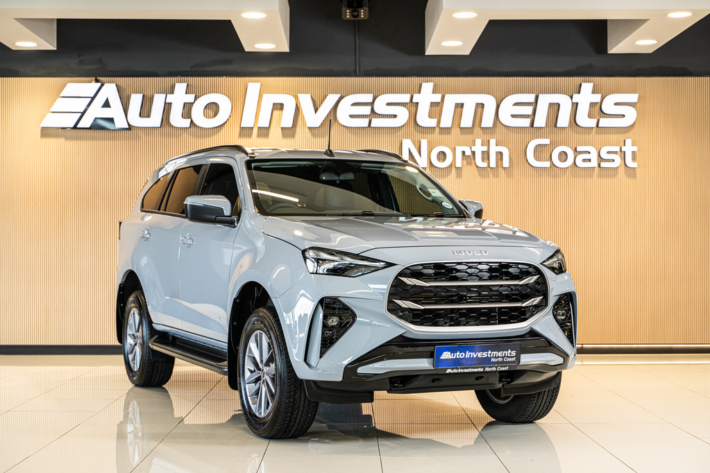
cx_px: 355
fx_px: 1203
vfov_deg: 22.3
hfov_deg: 32.9
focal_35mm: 61
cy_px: 236
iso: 640
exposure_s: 1/125
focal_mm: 61
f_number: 4.5
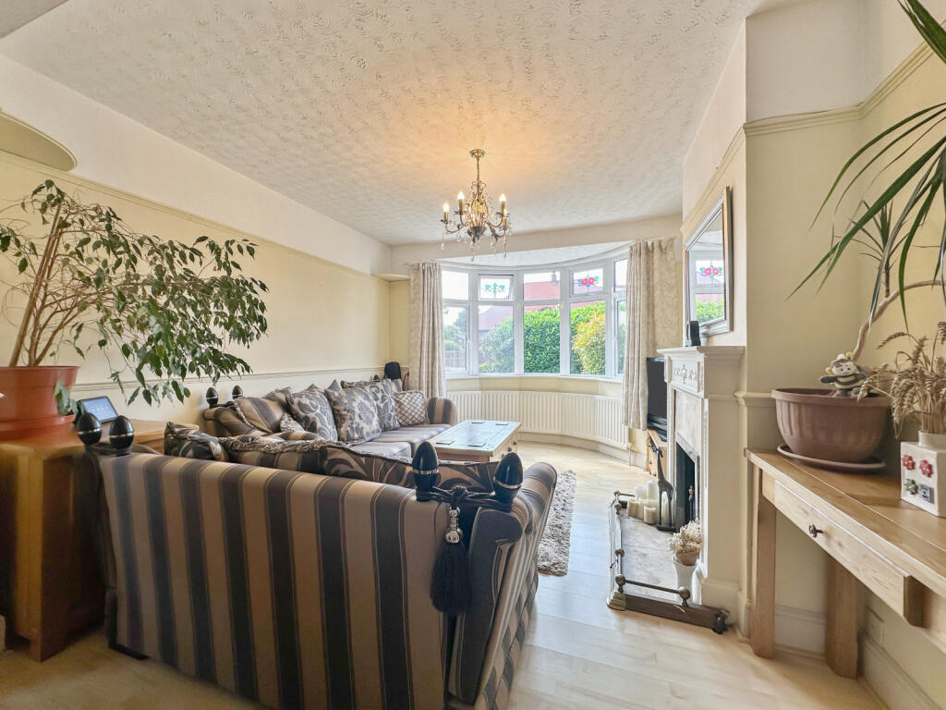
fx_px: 383
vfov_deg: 85.7
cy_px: 355
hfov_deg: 102.1
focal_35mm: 14
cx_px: 473
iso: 40
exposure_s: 1/140
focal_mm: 2.22
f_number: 2.2
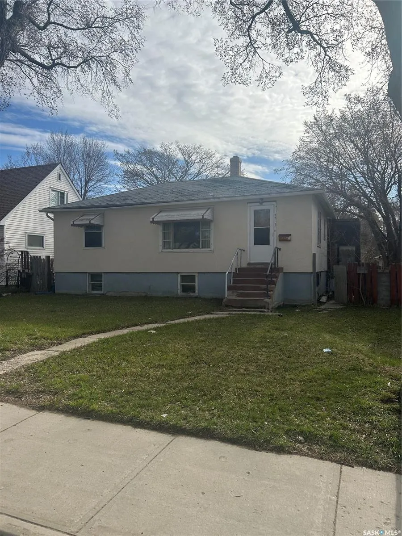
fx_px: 403
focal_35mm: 26
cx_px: 201
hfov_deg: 53.1
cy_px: 268
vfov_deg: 67.3
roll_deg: +0.1
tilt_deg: +0.0
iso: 50
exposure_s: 1/7463
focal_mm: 5.7
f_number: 1.5
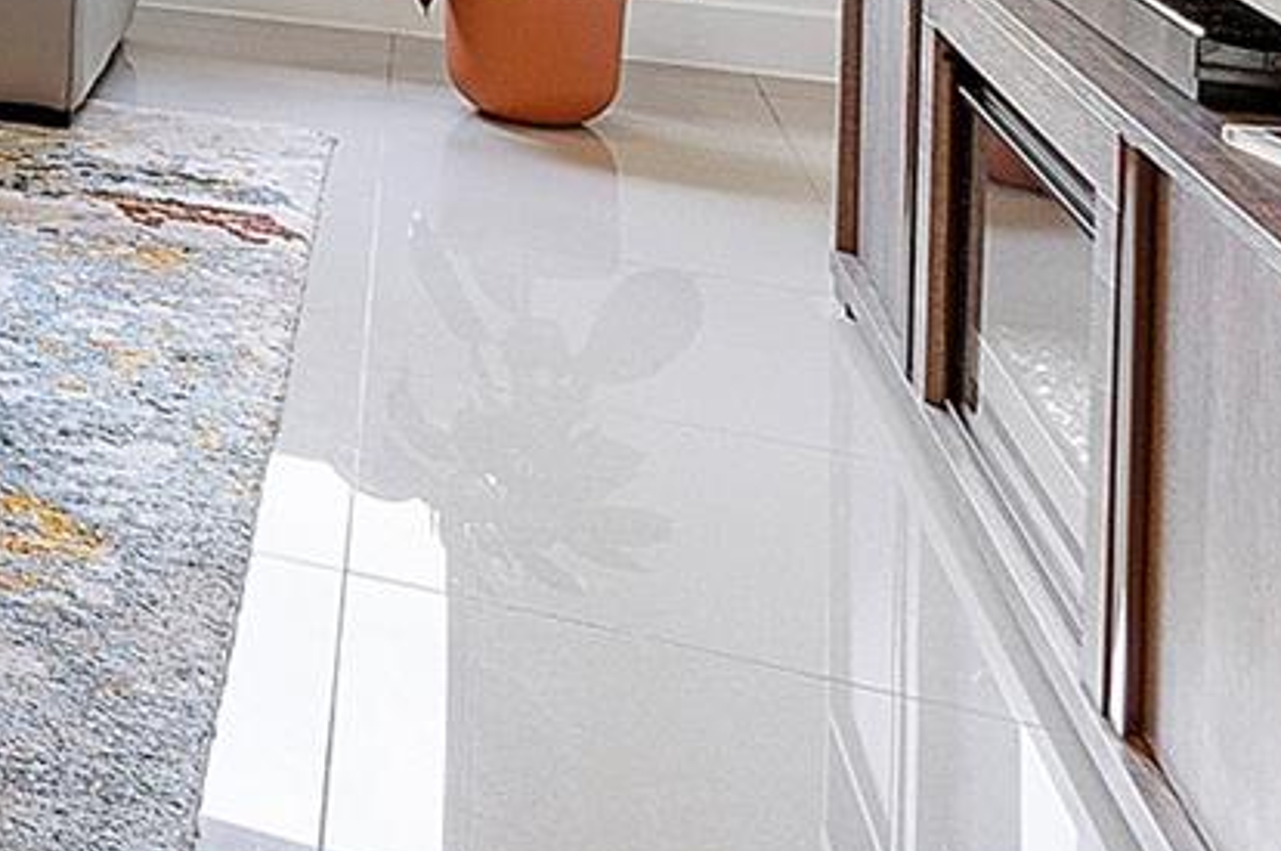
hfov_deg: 24.0
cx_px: -804
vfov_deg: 19.8
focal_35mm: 58
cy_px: -478
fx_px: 2061
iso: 250
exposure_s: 1/15
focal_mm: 10
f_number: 9
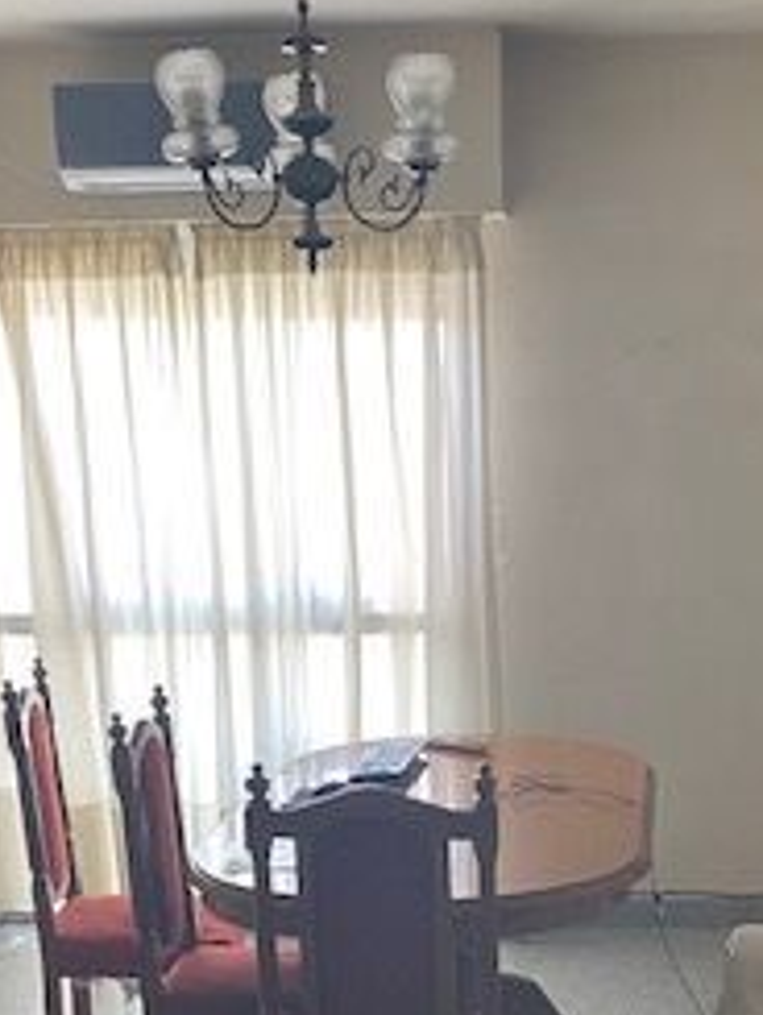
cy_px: 895
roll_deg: +2.1
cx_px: 415
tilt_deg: -11.6
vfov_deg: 27.6
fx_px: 1997
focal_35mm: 68
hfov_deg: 21.6
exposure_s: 1/85
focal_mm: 4.25
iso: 125
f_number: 1.8
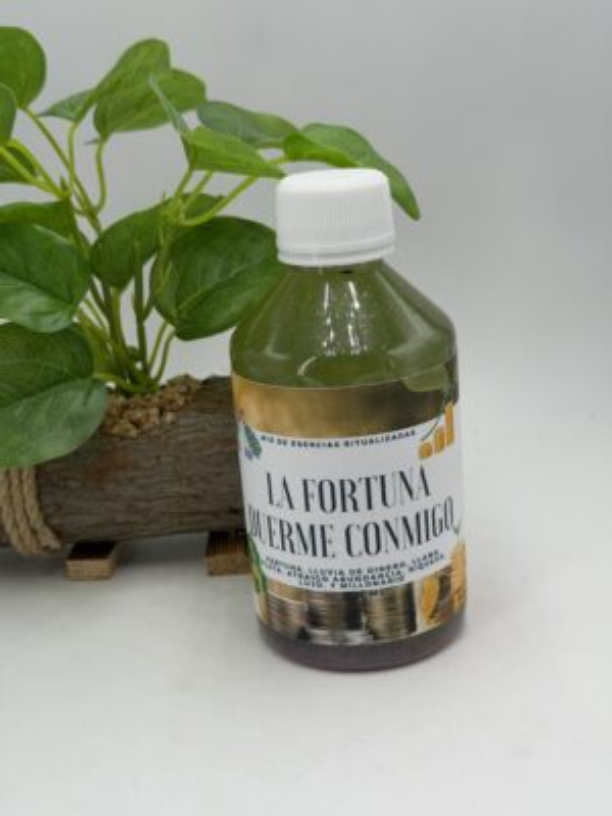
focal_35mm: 48
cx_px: 306
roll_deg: +3.5
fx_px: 1131
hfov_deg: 30.3
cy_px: 408
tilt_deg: -17.0
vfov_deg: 39.7
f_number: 1.78
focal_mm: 6.76
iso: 64
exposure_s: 1/1795
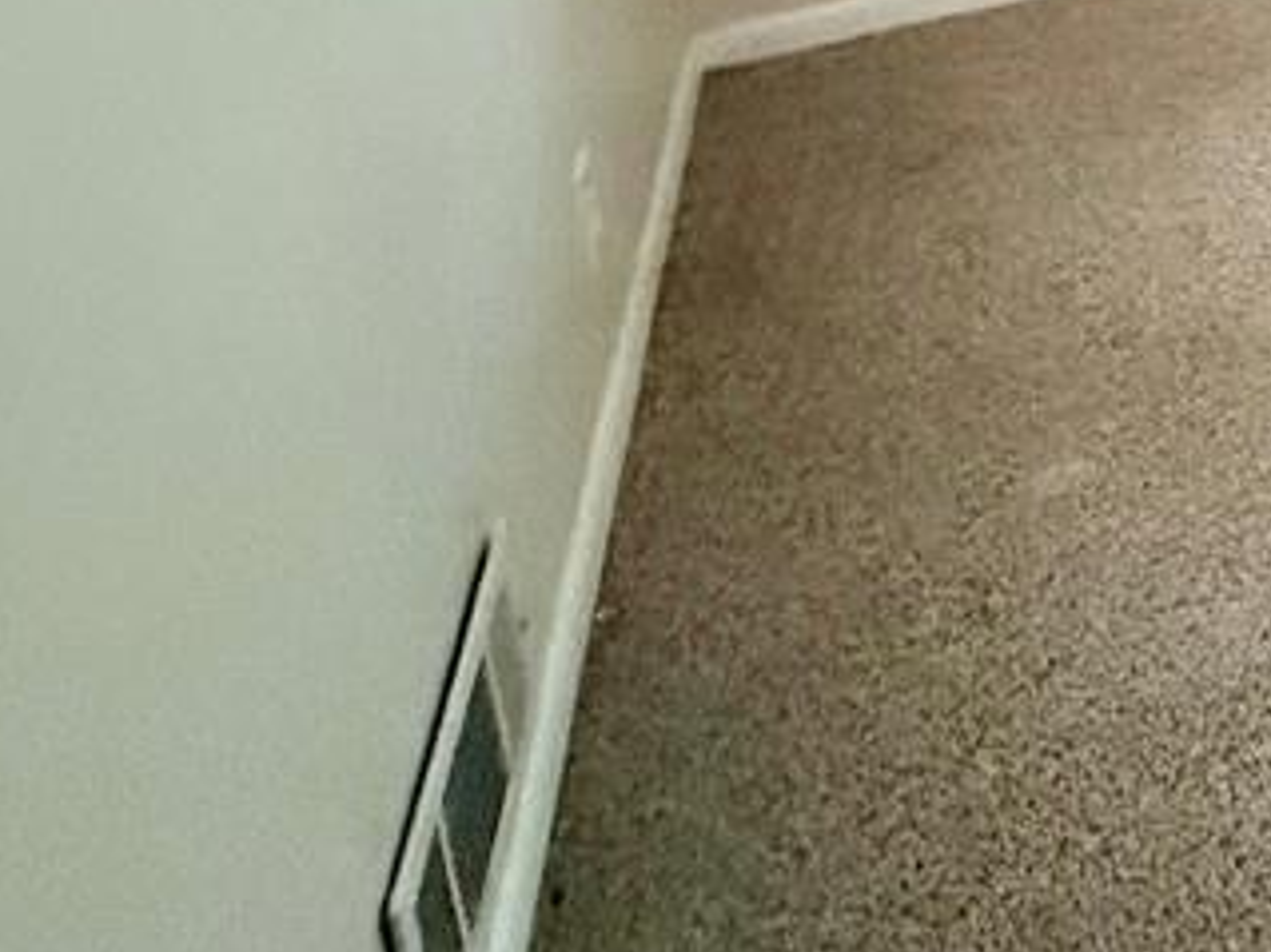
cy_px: -438
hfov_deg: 26.6
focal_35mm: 45
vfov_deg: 25.2
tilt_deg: -11.7
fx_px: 1652
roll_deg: -0.2
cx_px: 2004
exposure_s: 1/60
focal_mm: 2.22
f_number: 2.2
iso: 800
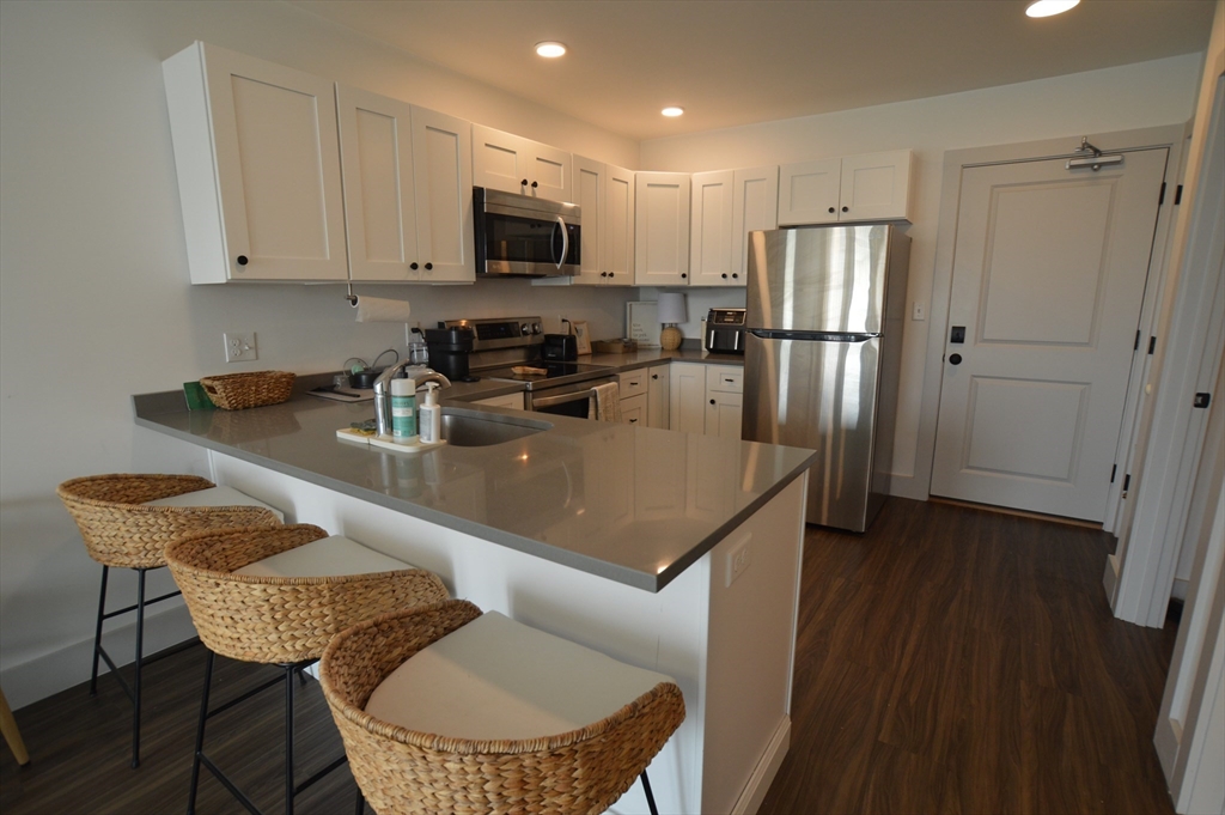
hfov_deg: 95.0
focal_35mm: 16
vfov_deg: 72.0
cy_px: 408
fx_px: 561
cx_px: 612
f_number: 4.5
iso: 450
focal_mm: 11
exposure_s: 1/60
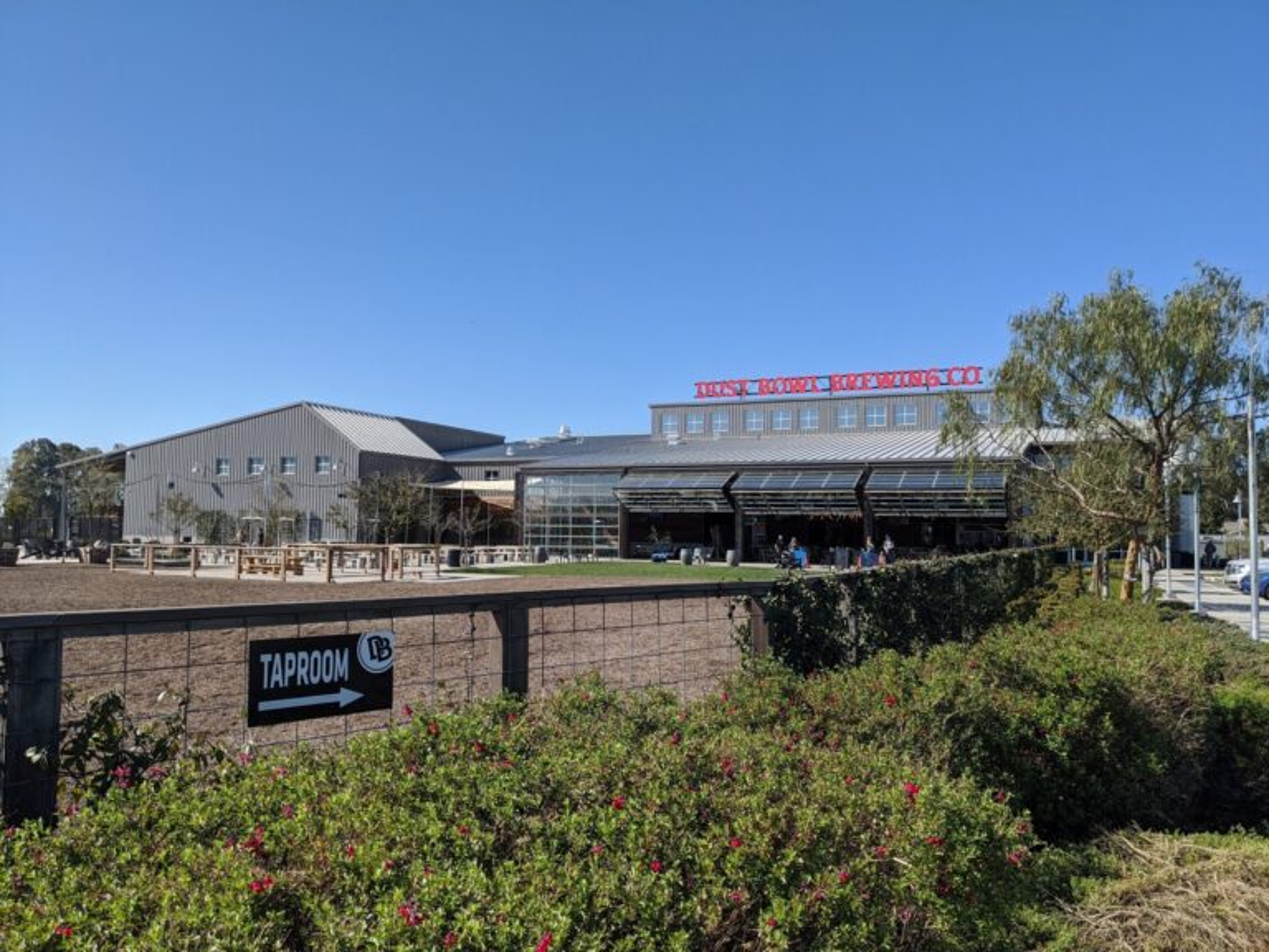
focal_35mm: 27
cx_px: 634
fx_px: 990
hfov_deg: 65.3
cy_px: 476
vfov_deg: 51.4
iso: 61
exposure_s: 1/2933
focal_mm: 4.38
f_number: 1.73
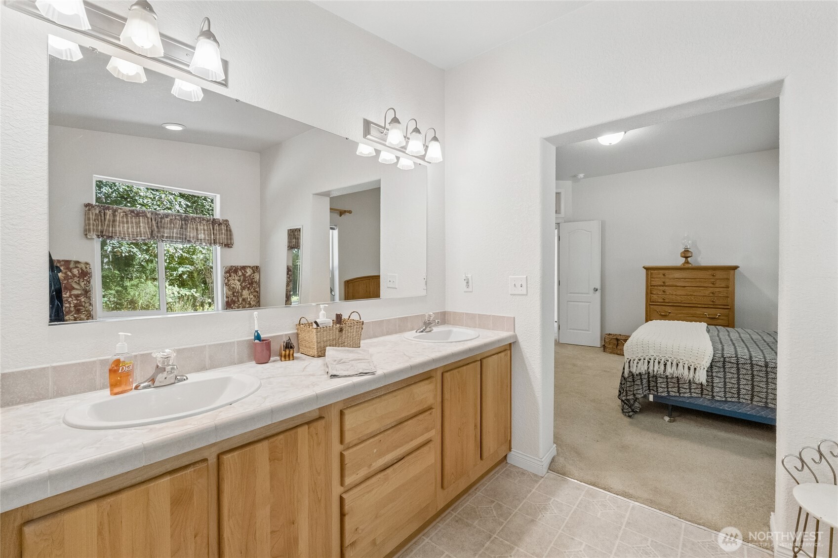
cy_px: 279
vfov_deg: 77.3
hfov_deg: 100.4
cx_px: 419
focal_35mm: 15
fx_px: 349
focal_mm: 10
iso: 1000
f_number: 9
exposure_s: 1/30
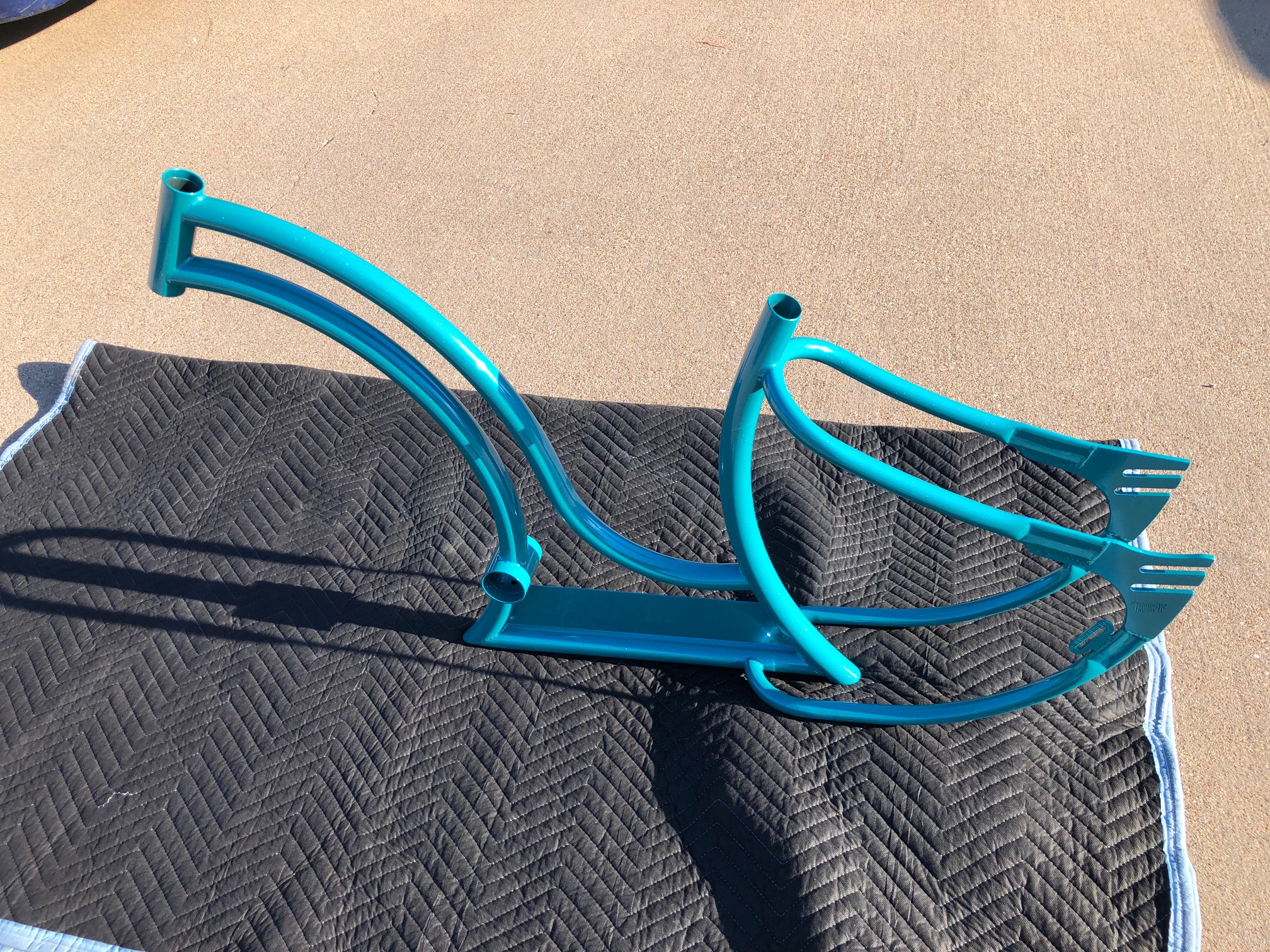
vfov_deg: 49.7
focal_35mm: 28
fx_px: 1027
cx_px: 635
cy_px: 476
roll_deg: +6.8
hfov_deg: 63.4
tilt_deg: -41.2
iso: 20
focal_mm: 3.99
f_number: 1.8
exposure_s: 1/674
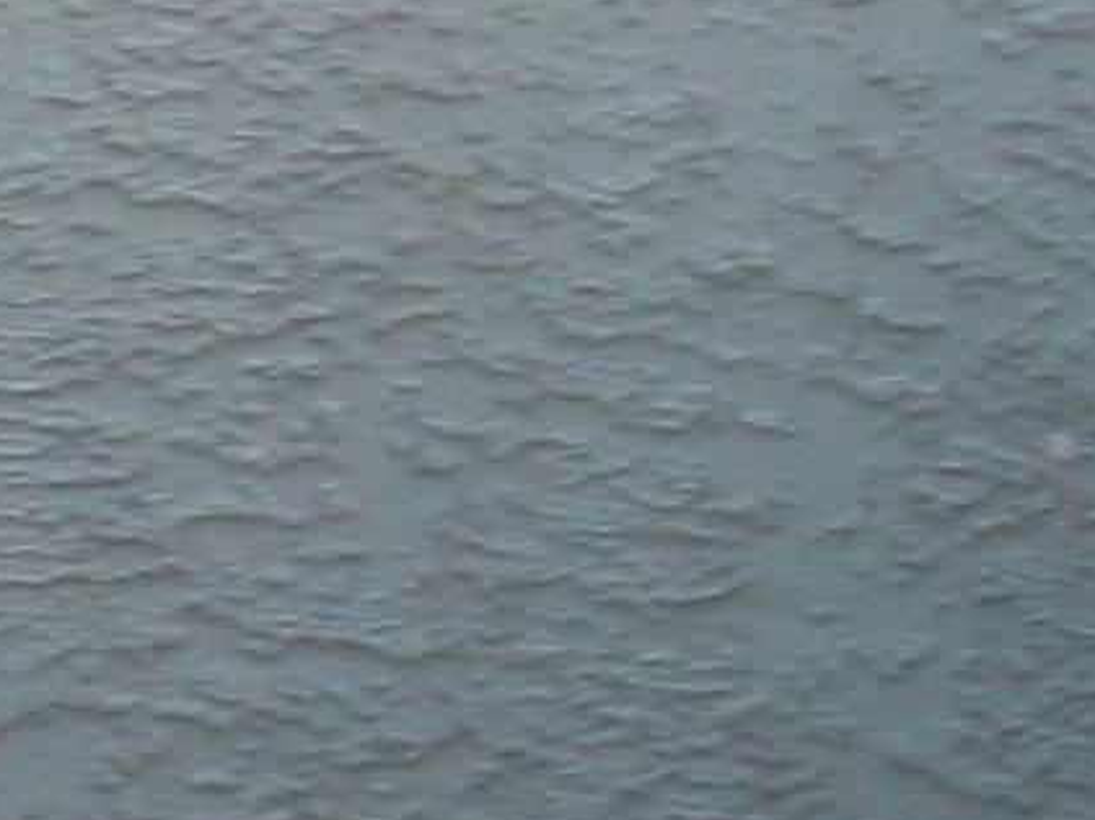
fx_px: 7653
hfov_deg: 7.5
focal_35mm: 242
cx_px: -1794
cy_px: 360
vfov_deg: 6.1
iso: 125
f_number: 3.9
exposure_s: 1/40
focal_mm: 7.25
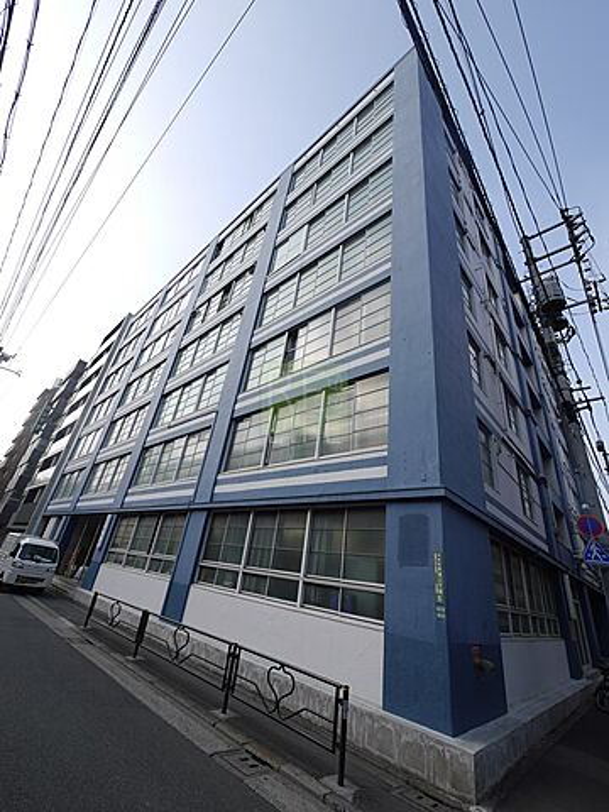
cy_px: 406
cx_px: 304
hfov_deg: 85.7
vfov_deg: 102.1
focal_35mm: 14
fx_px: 328
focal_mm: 7
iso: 160
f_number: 6.3
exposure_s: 1/320
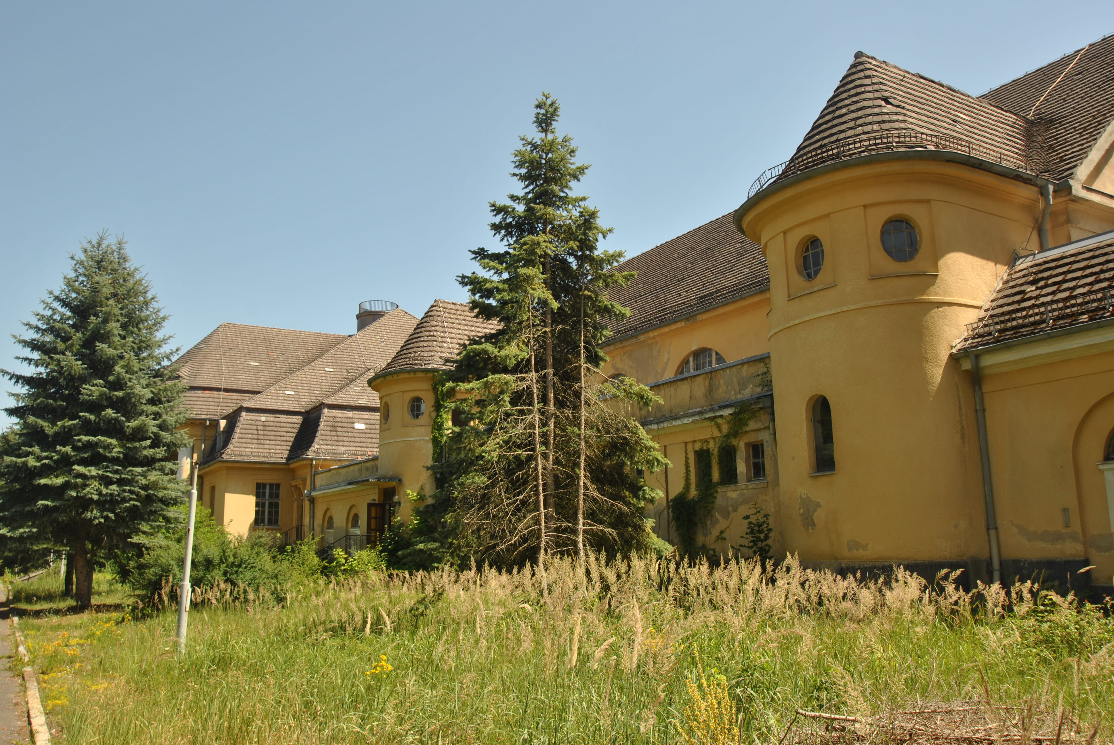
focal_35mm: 28
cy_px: 372
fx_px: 883
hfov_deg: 64.5
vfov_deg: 45.8
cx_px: 557
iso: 100
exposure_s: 1/200
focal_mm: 19
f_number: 7.1
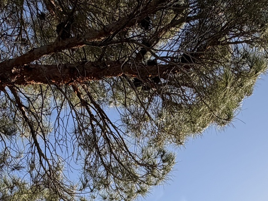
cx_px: 149
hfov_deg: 39.6
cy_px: 305
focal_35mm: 48
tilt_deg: +13.5
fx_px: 372
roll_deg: +5.1
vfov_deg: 23.7
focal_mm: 2.22
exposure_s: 1/770
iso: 25
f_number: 2.2
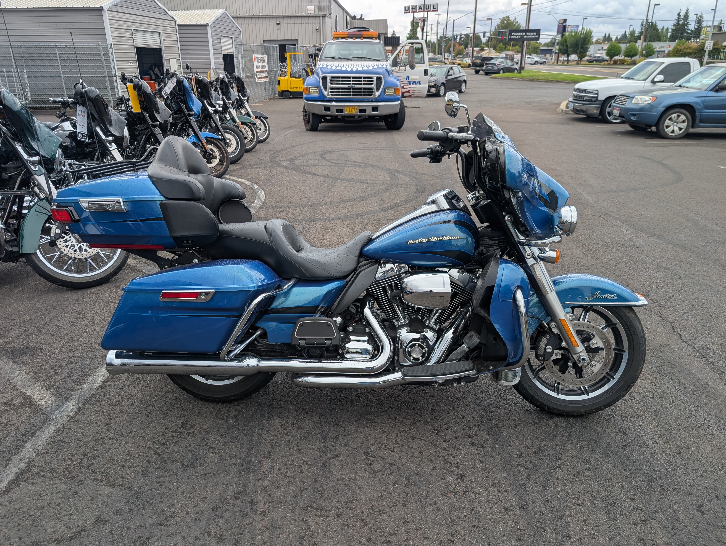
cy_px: 273
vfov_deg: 56.9
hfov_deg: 71.5
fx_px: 504
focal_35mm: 24
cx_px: 363
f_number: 1.68
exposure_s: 1/630
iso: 18
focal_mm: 6.9
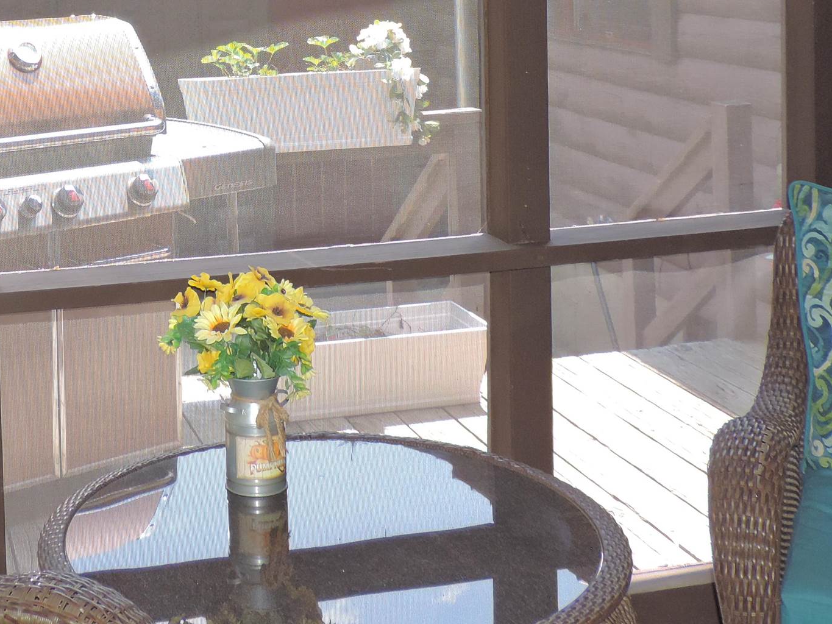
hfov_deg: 29.8
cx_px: 140
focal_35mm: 63
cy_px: 0
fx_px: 1514
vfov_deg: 22.4
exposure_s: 1/160
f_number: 3.1
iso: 160
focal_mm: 4.9
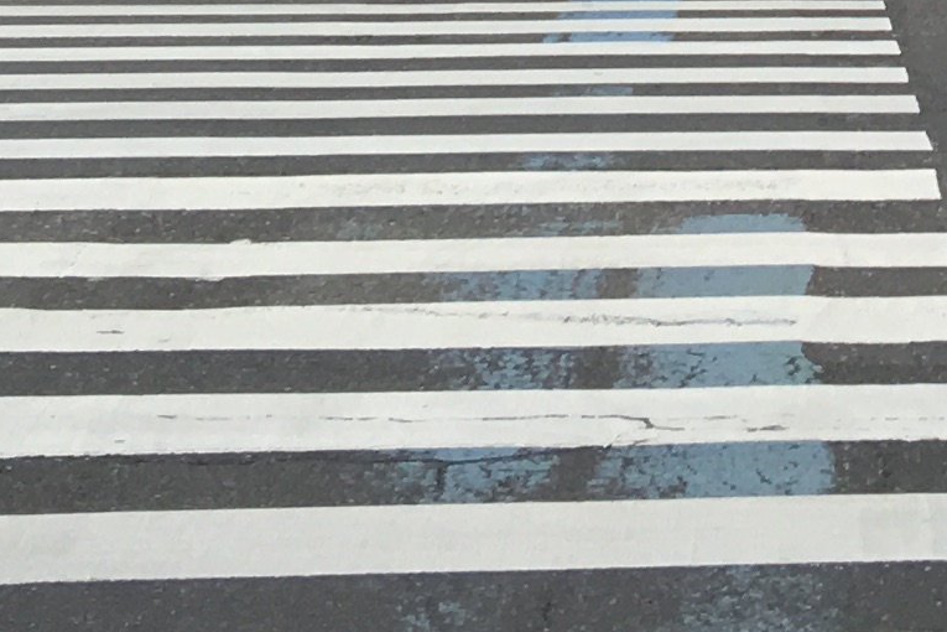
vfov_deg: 7.7
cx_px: 1523
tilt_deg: +11.0
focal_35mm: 159
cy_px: -1123
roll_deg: -1.2
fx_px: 4182
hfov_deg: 12.2
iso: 25
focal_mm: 4.15
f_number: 2.2
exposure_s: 1/1603
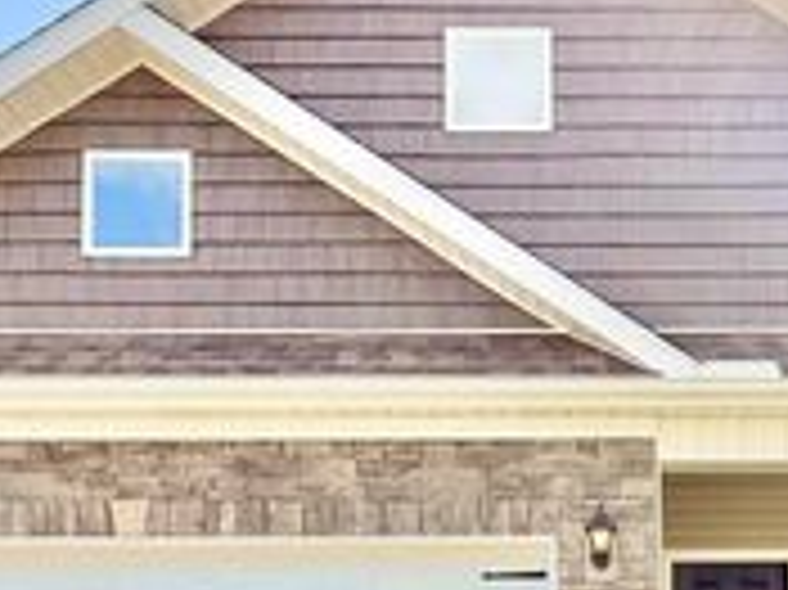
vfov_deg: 34.3
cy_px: 509
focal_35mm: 40
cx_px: 473
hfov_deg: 46.6
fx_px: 910
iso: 50
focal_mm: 2.22
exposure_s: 1/726
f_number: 2.2
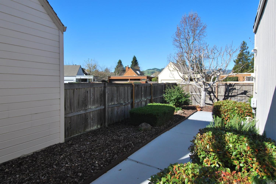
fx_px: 161
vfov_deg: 59.6
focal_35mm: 21
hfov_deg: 81.2
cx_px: 138
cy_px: 92
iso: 200
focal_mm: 14
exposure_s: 1/200
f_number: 10
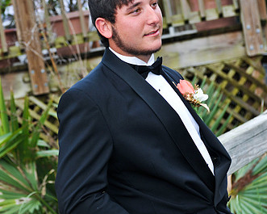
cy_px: 112
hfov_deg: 16.6
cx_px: 53
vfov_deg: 13.4
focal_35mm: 115
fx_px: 909
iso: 320
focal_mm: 70
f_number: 5.6
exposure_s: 1/160
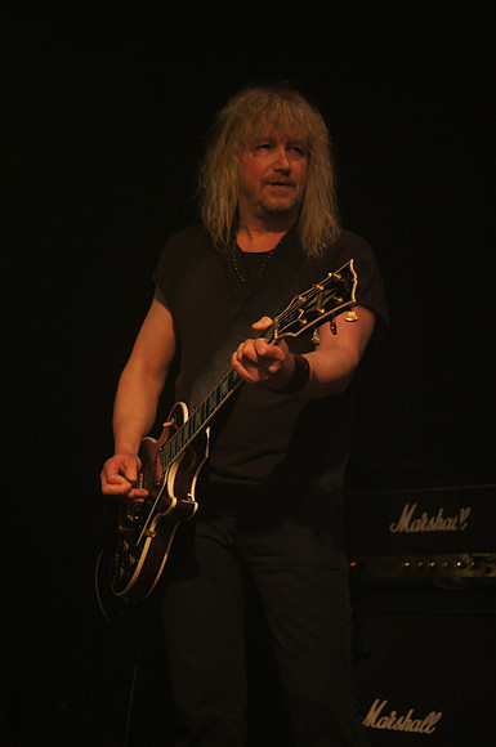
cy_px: 374
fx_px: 1555
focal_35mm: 75
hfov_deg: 18.1
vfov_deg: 27.0
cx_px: 248
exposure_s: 1/200
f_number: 1.8
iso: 800
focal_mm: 50
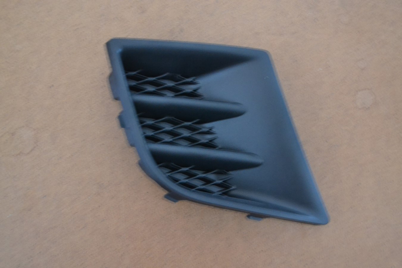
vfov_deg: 28.1
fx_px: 536
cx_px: 201
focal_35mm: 48
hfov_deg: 41.1
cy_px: 134
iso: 3200
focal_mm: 32
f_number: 4.8
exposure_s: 1/10
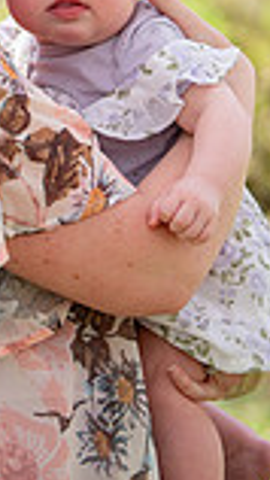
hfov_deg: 5.4
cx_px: 23
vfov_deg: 9.6
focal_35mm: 224
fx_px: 2848
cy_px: 33
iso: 320
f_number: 2.8
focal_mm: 75
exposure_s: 1/1600
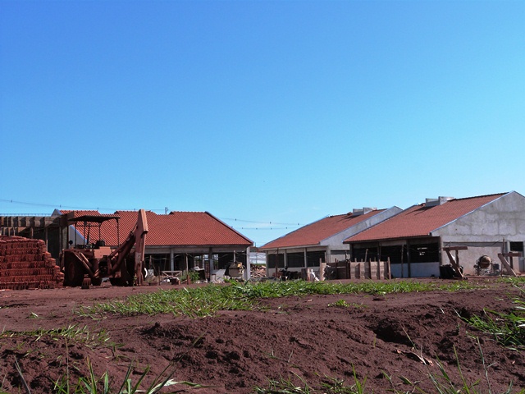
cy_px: 197
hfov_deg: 38.9
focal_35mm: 49
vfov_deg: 29.7
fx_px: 743
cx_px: 262
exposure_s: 1/500
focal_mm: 8.7
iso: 160
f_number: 5.6
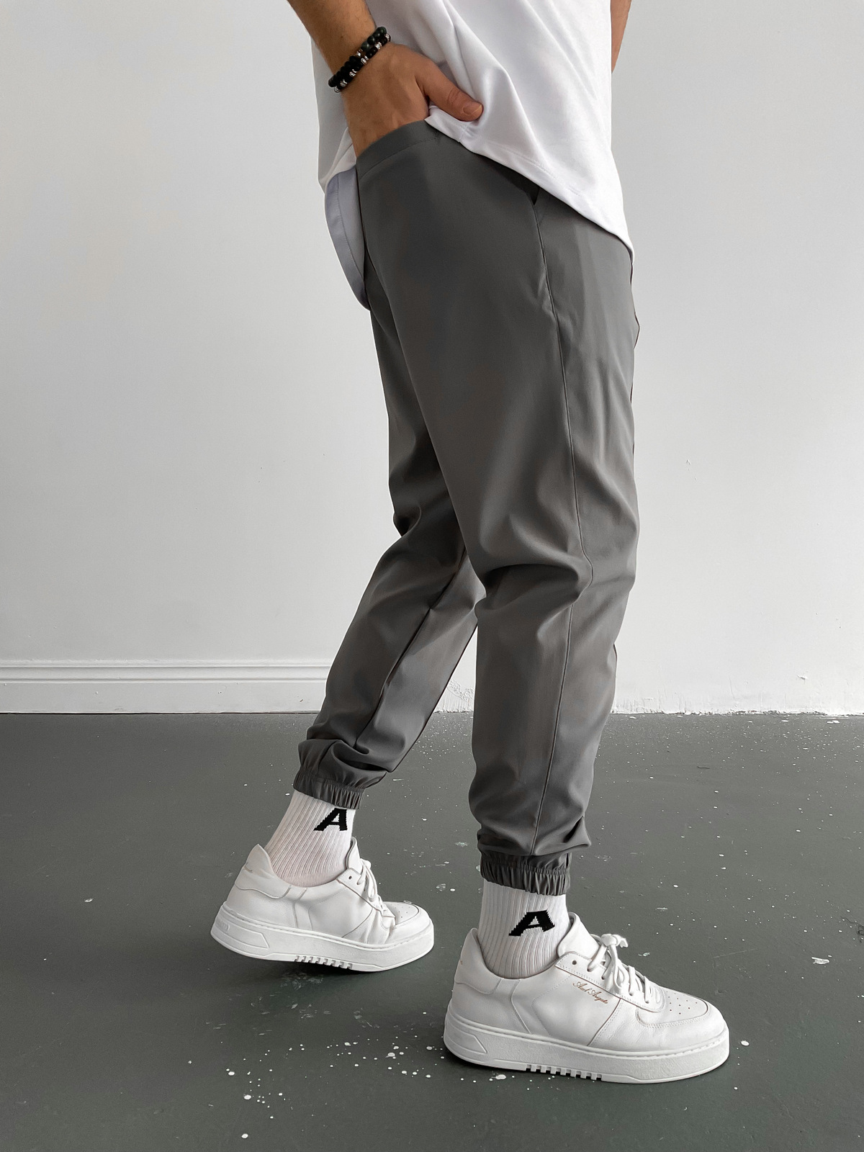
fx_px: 965
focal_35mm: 29
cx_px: 432
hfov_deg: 48.2
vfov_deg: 61.7
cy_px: 576
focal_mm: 3
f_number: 1.8
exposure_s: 1/80
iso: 64
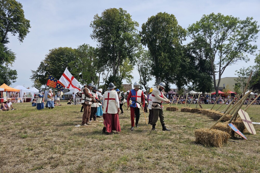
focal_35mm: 24
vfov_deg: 53.1
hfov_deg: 73.8
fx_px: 173
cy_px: 88
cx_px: 130
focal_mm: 6.3
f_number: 1.7
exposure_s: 1/1036
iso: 10
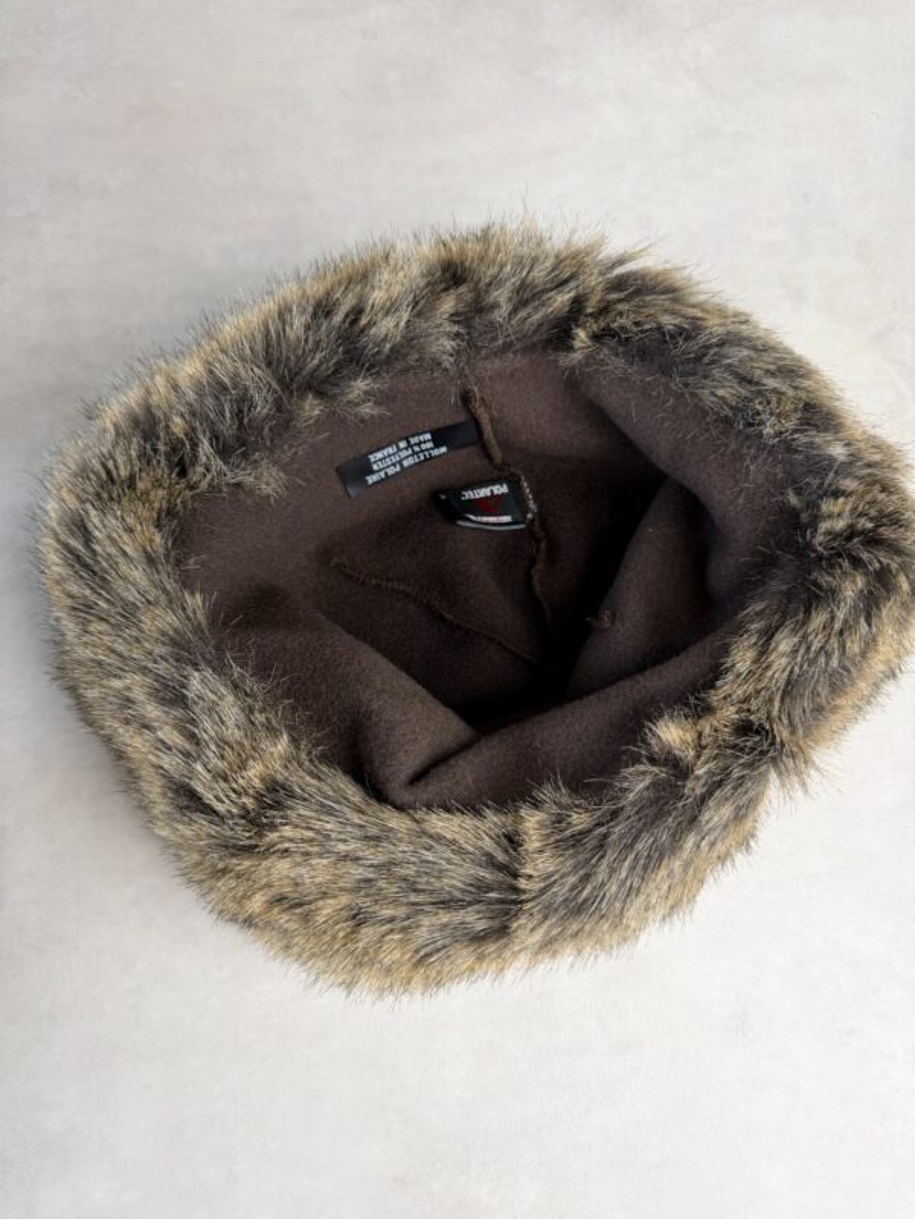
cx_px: 458
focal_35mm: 24
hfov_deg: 56.8
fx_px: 846
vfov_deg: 71.6
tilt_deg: -76.6
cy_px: 610
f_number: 1.78
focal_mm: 6.76
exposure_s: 1/100
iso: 64
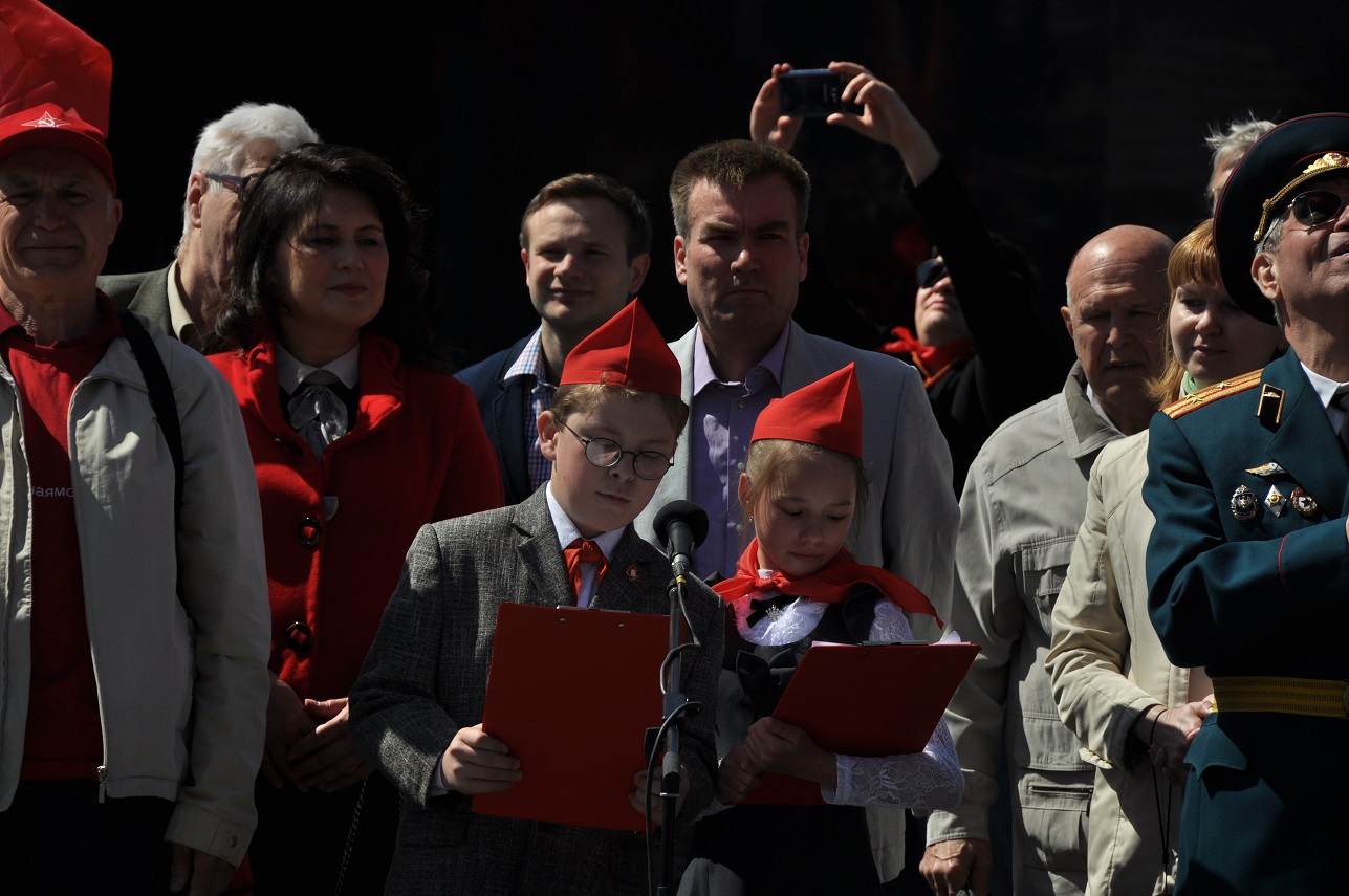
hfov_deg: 8.9
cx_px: 674
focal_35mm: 232
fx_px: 8702
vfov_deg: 5.9
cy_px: 448
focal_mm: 155
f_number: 5.6
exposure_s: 1/1000
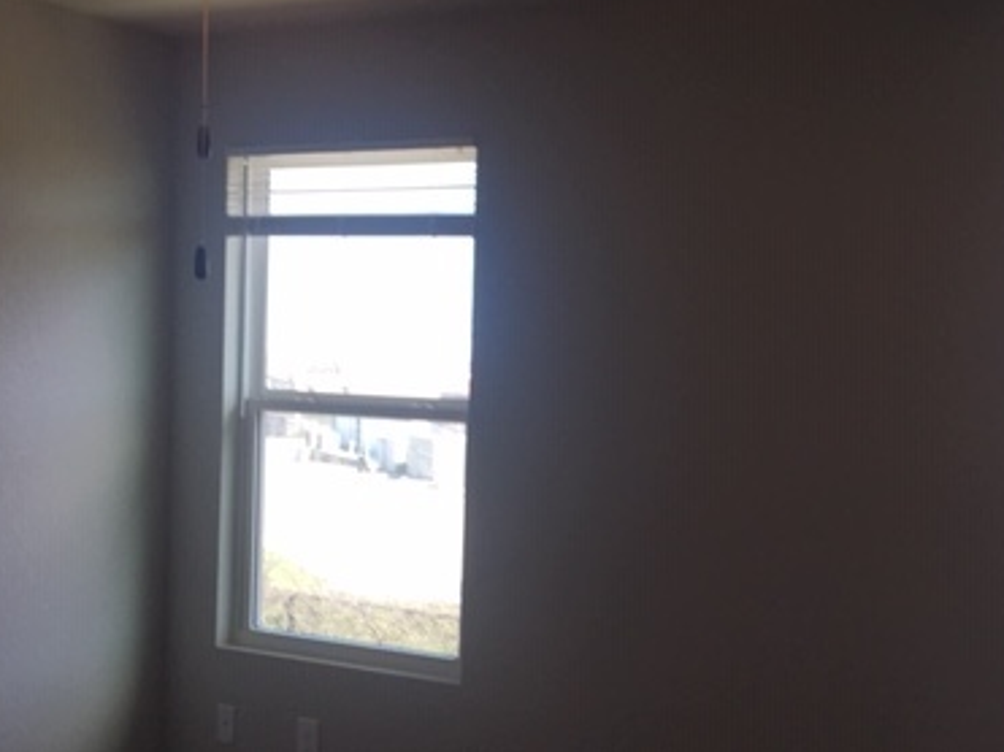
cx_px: 612
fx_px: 1450
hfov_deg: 38.0
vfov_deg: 29.0
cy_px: 465
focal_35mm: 50
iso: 32
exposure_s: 1/120
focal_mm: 4.15
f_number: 2.2
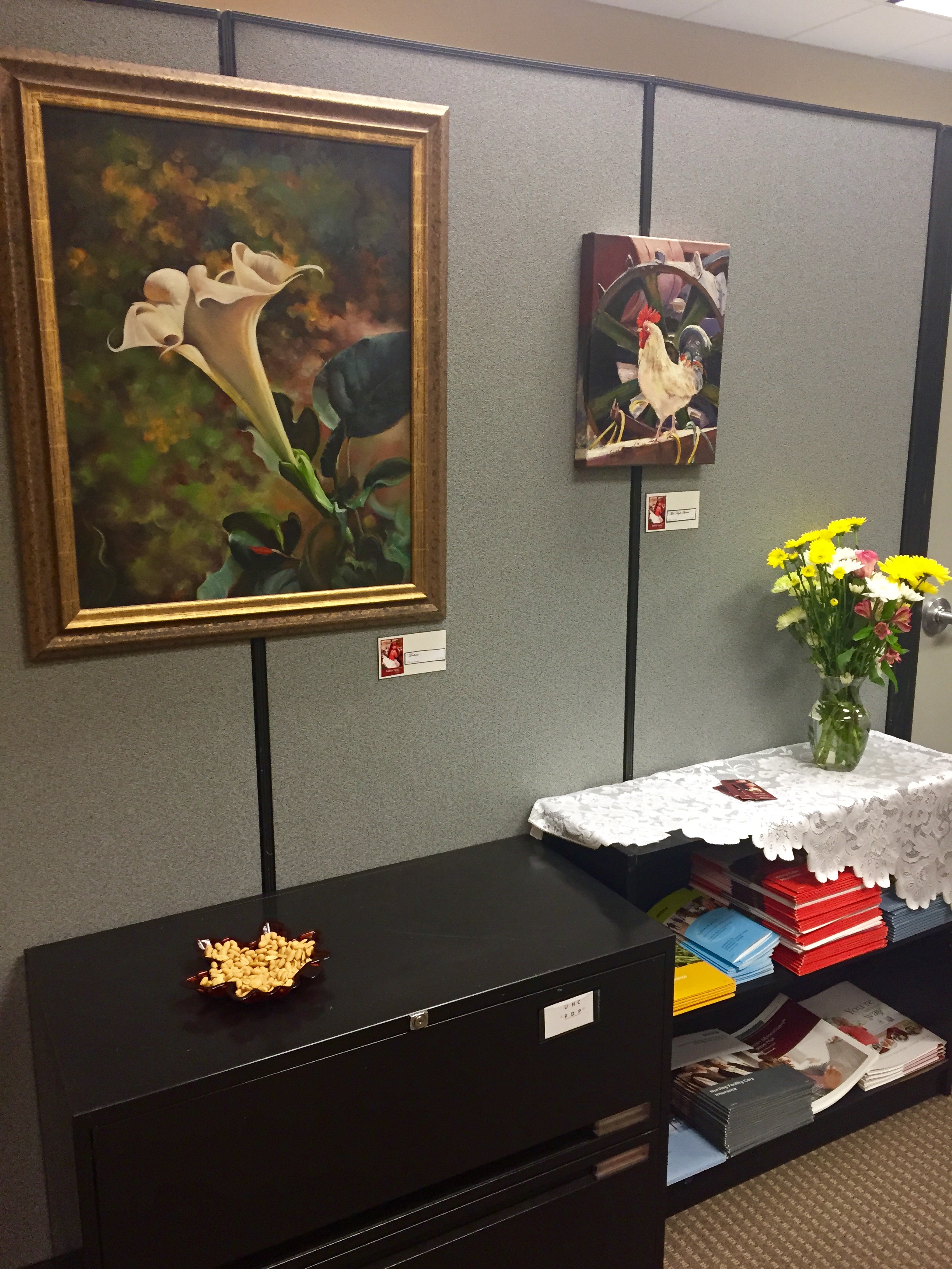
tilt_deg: -11.0
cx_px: 476
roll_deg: -0.1
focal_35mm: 29
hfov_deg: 48.2
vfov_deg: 61.7
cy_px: 634
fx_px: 1063
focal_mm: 4.15
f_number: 2.2
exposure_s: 1/30
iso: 160
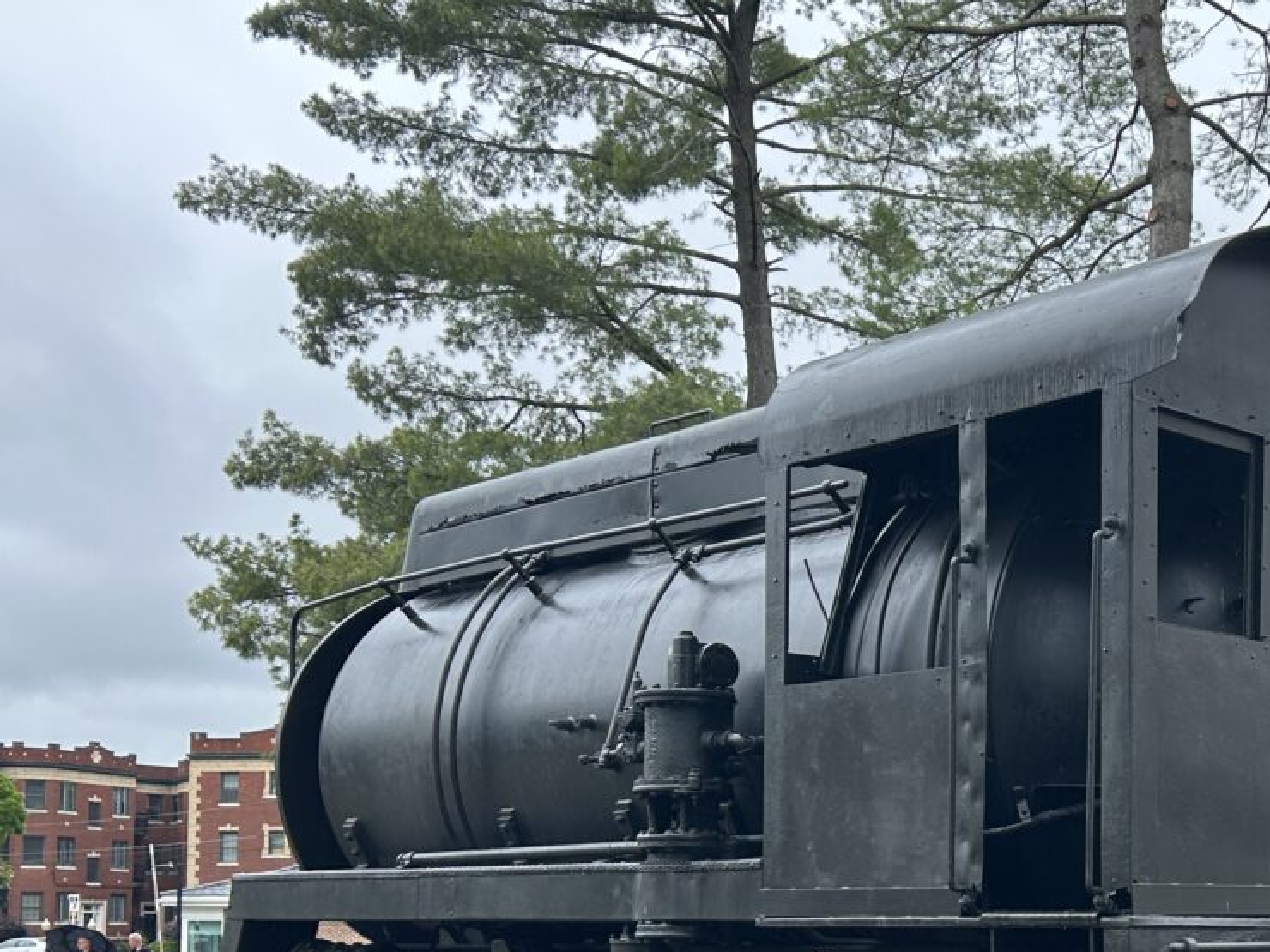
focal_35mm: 54
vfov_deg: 26.3
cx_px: 1153
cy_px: 820
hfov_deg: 33.6
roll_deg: +0.2
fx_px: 1981
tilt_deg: +3.4
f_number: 1.5
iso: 50
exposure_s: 1/1468
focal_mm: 5.7
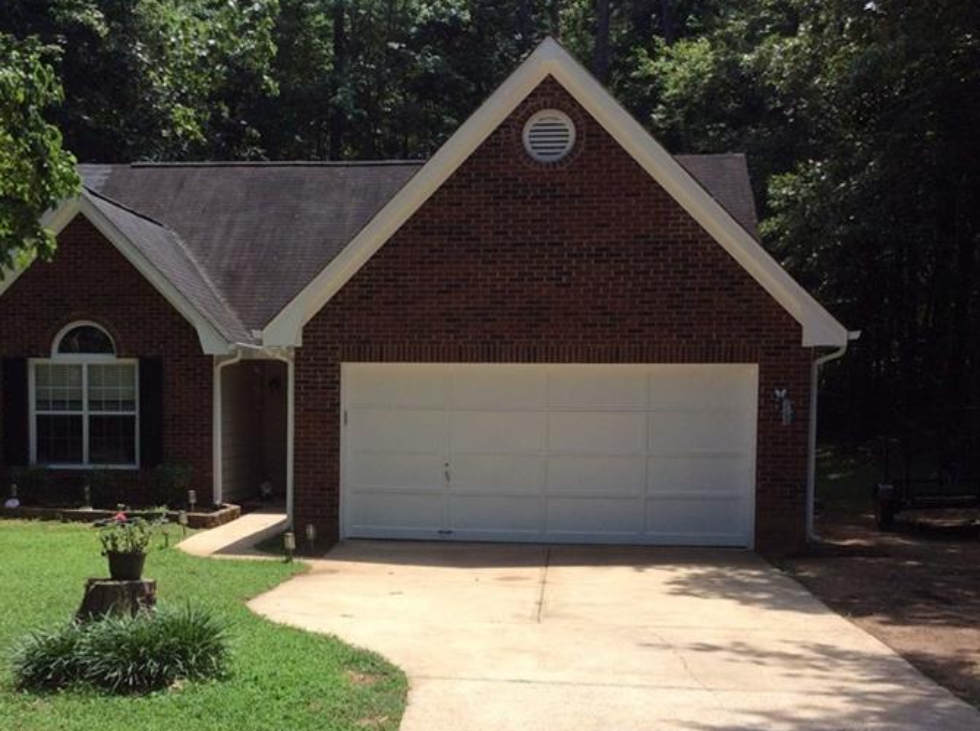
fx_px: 1384
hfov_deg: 38.8
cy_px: 480
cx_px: 374
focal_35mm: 49
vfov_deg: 29.4
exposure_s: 1/763
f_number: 2.4
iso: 32
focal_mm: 3.3
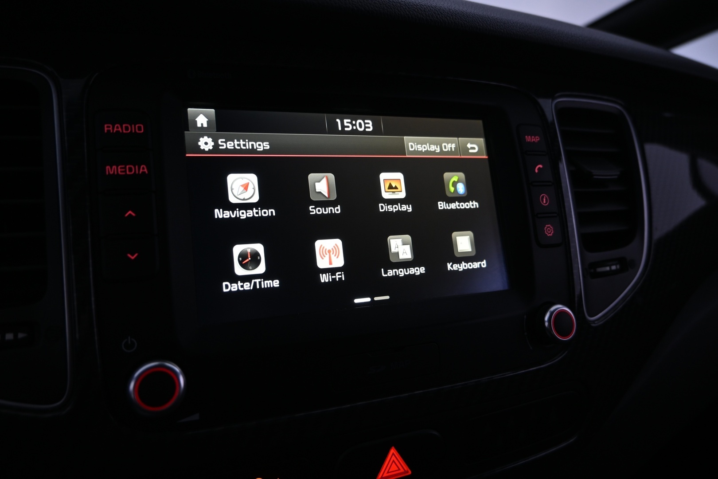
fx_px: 479
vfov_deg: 53.1
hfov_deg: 73.7
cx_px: 359
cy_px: 240
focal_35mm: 24
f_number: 3.5
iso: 400
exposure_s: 1/30
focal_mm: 16
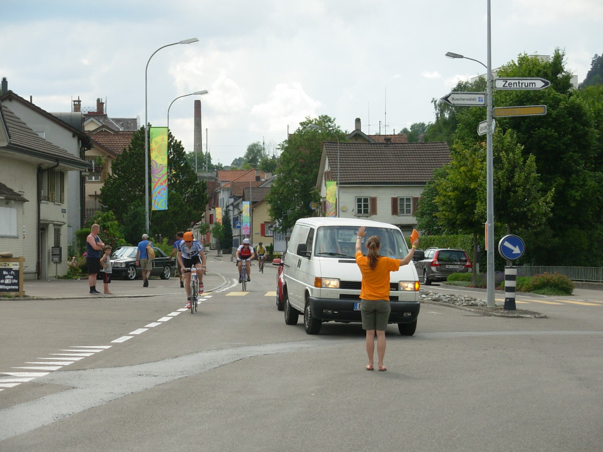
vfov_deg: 15.4
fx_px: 1672
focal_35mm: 96
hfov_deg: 20.4
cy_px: 226
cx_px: 302
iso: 50
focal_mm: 15.9
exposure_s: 1/627
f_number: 3.9
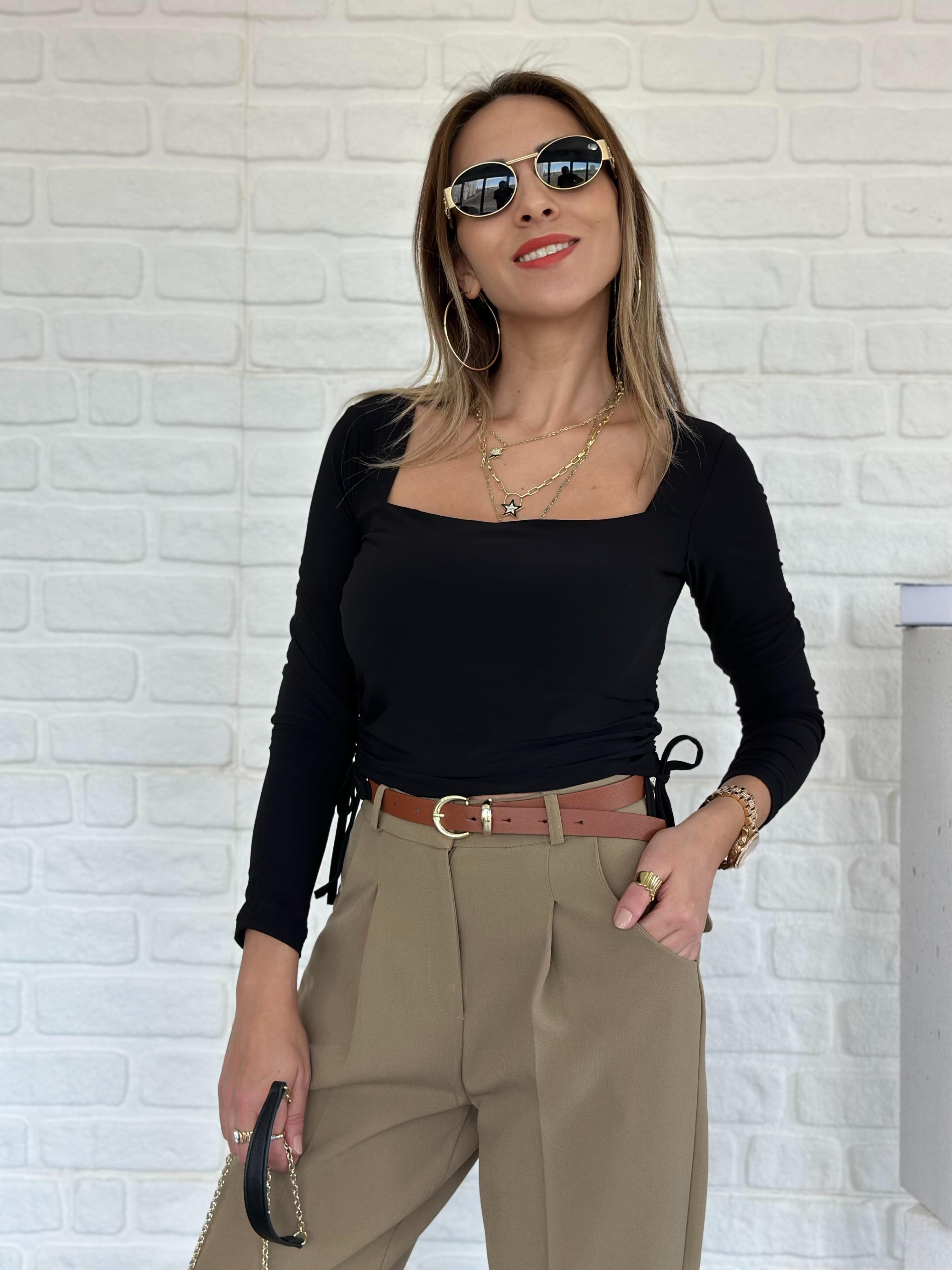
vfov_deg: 39.7
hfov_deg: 30.3
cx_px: 476
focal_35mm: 48
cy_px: 635
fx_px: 1760
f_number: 1.78
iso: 80
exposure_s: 1/207
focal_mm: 6.86
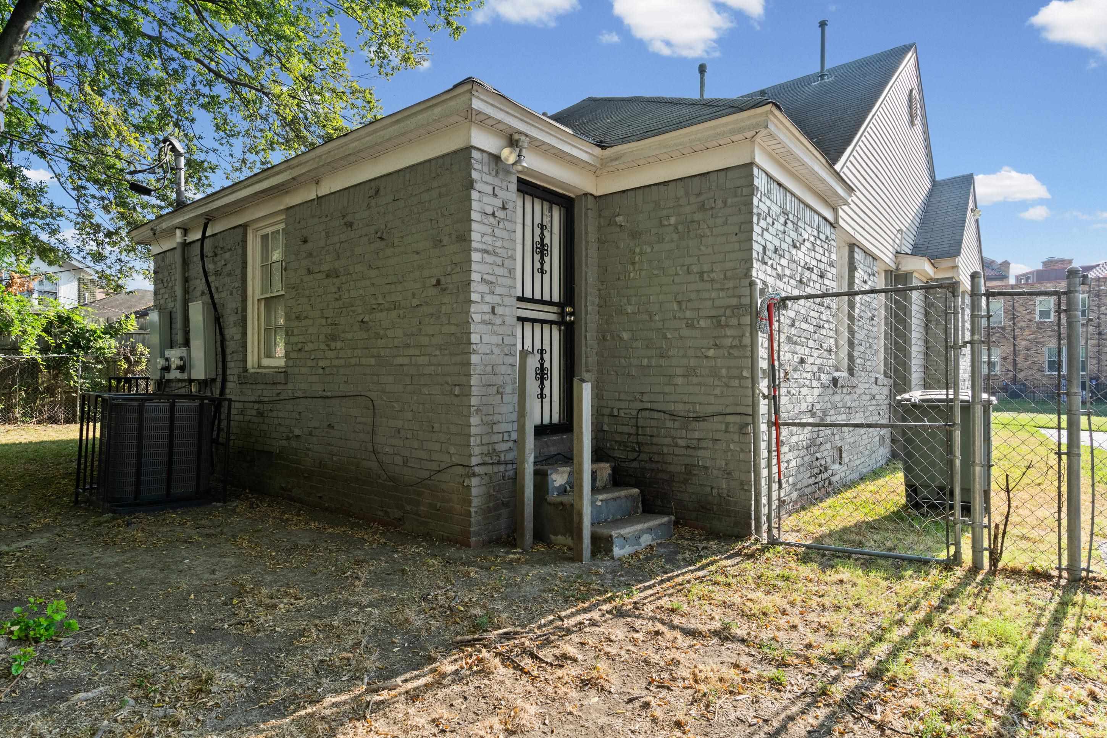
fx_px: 584
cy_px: 369
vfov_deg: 64.5
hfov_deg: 86.9
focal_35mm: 19
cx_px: 554
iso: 800
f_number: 9.5
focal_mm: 19
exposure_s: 1/350
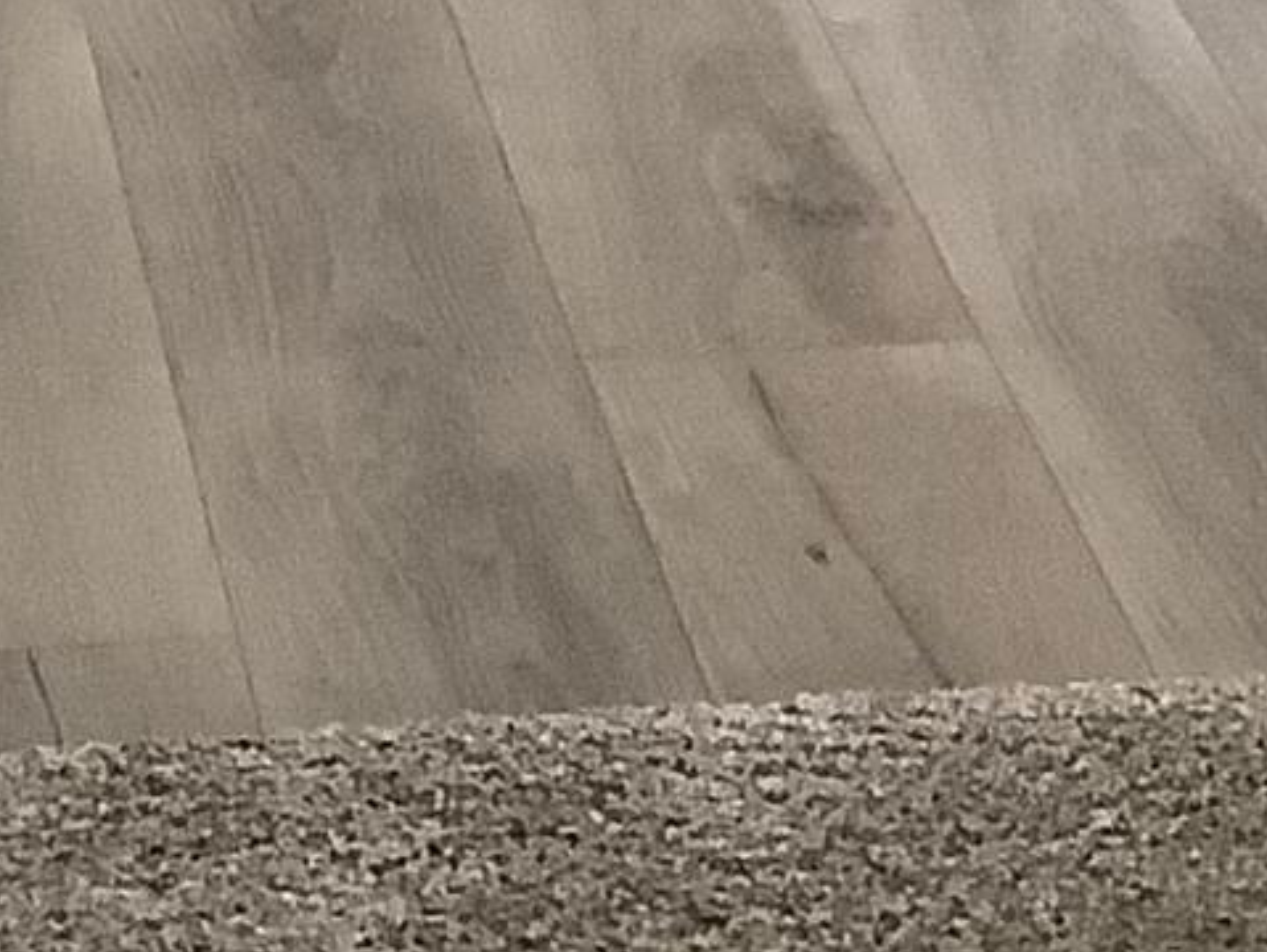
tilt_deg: -9.4
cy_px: -1605
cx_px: 180
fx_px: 7106
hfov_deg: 10.1
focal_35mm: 194
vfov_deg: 7.1
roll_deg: +1.2
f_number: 2.4
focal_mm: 3.3
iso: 125
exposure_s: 1/60
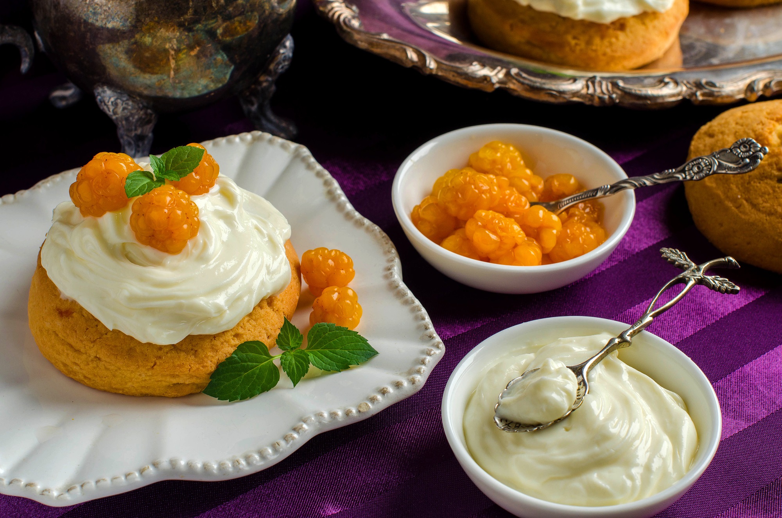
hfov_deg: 27.0
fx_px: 1626
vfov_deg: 18.1
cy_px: 259
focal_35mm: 75
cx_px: 391
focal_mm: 50
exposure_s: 1/8
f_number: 10
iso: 100
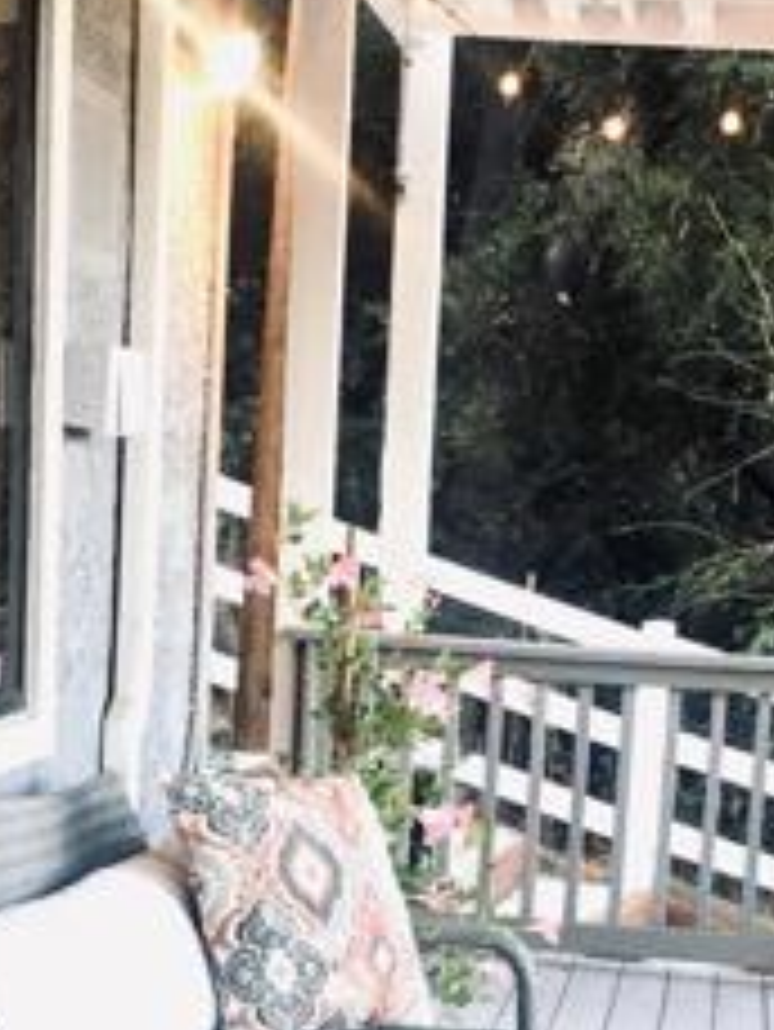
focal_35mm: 81
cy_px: 936
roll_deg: -3.6
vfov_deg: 23.4
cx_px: 441
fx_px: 2413
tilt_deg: -10.7
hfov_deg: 18.2
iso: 32
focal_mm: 4.15
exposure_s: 1/30
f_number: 2.2
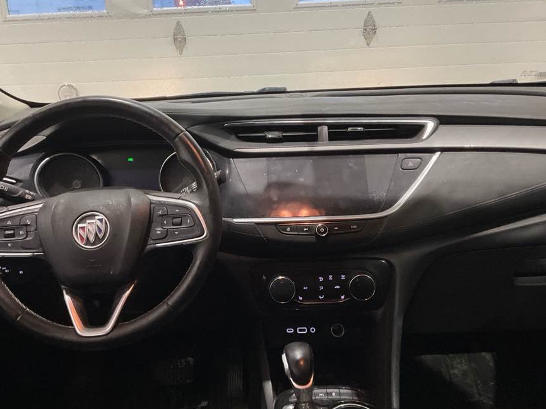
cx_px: 238
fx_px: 599
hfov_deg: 48.8
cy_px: 211
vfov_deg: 37.7
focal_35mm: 38
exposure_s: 1/50
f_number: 1.8
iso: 125
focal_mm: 3
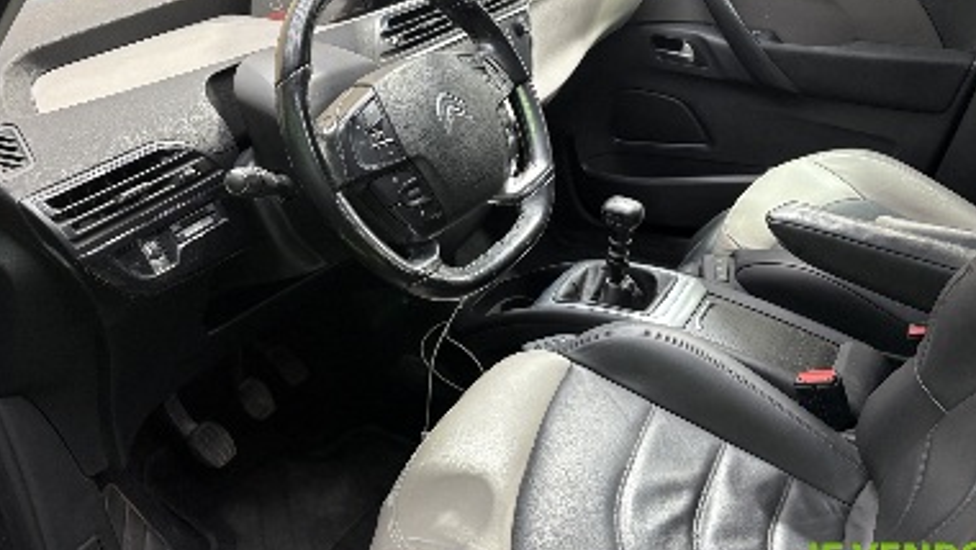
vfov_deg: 37.7
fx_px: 802
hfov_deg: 62.6
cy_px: 239
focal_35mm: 31
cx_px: 465
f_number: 1.6
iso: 160
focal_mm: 5.96
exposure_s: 1/50
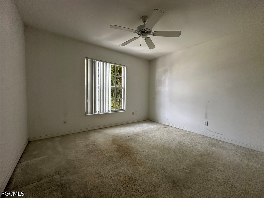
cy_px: 99
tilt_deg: -1.5
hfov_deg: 102.1
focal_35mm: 14
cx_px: 132
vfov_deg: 85.7
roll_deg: -1.7
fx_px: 107
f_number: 2.2
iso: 160
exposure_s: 1/99
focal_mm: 2.22
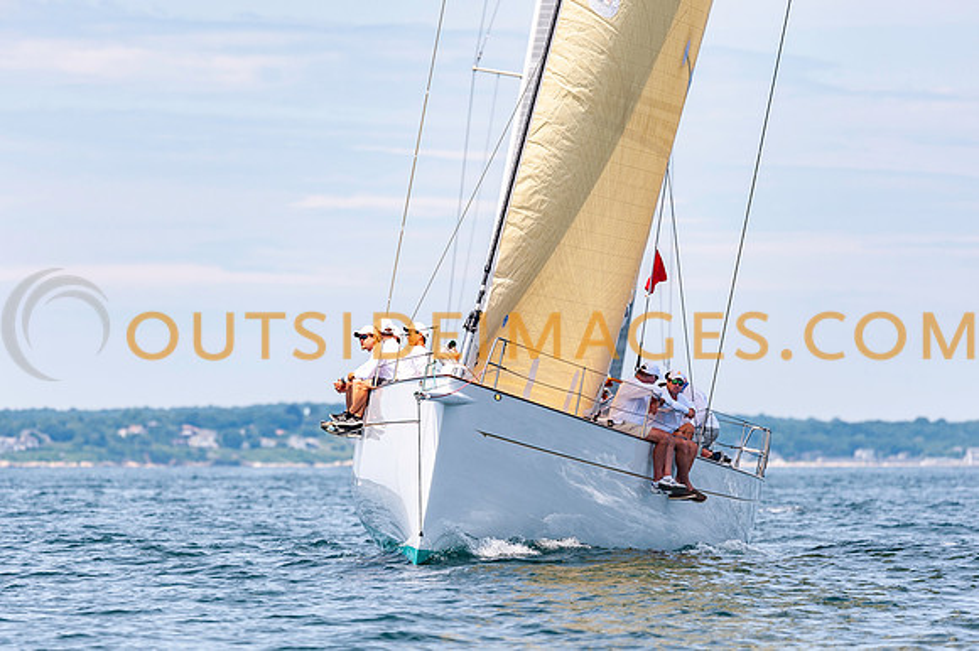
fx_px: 8926
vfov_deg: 4.2
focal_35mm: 328
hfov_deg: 6.3
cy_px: 345
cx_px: 460
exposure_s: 1/2000
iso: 250
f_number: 5
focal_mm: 300
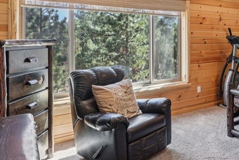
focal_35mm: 36
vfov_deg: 35.8
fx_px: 240
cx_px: 201
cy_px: 37
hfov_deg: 49.0
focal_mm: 16.5
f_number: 8
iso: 400
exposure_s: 1/10
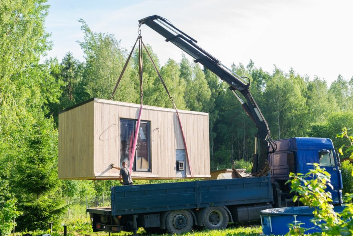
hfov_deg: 39.6
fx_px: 491
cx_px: 176
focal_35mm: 50
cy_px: 118
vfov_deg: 27.0
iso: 250
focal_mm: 50
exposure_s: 1/200
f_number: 6.3
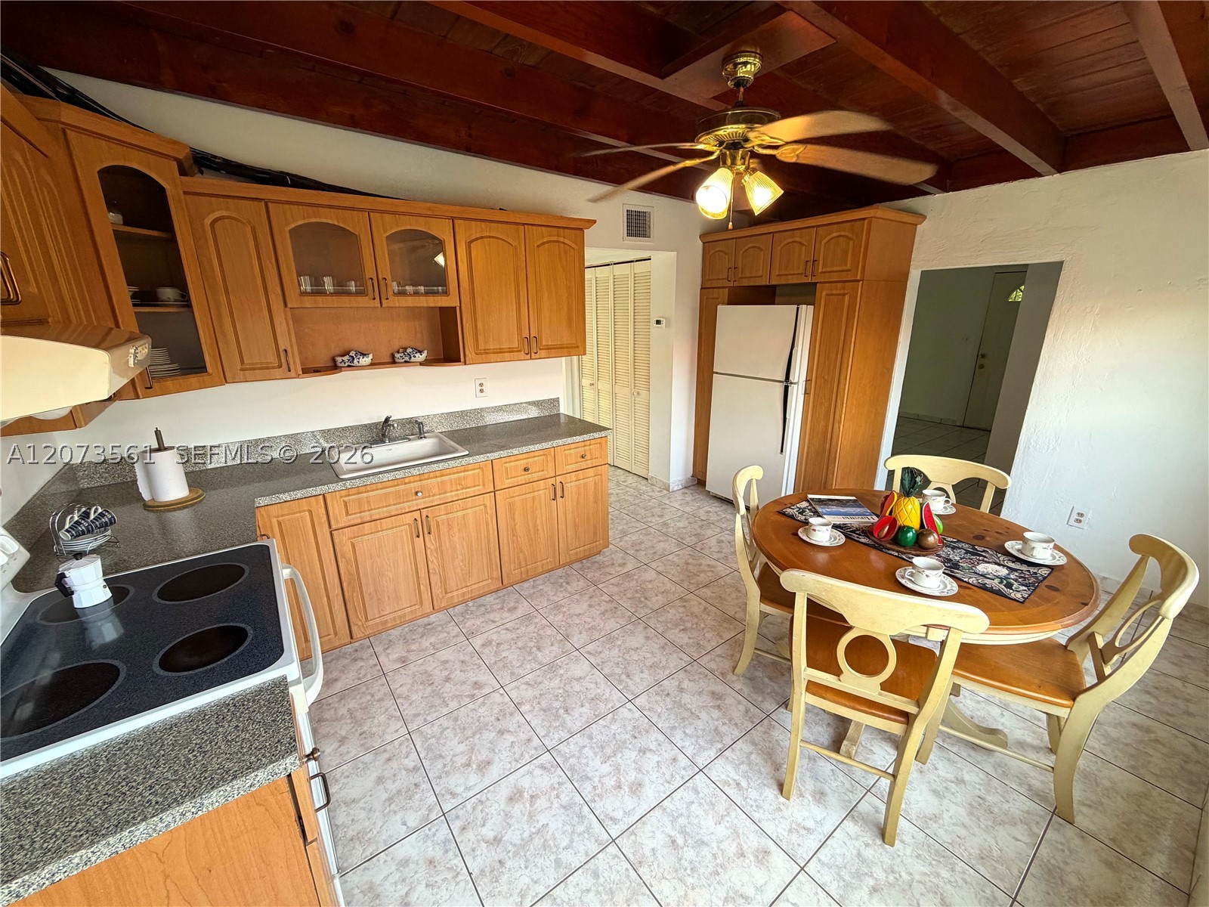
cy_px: 454
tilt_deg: -17.1
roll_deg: +1.1
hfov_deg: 102.1
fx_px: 489
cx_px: 604
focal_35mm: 14
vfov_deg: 85.7
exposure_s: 1/120
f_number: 2.2
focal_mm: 2.22
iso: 160
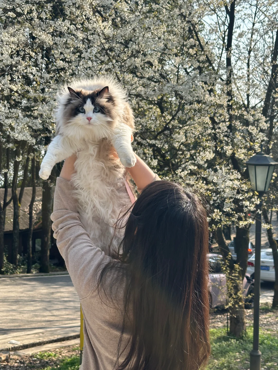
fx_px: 514
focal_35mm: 48
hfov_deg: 30.3
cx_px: 139
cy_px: 185
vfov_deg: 39.7
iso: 64
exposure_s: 1/1323
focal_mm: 6.86
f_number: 1.78
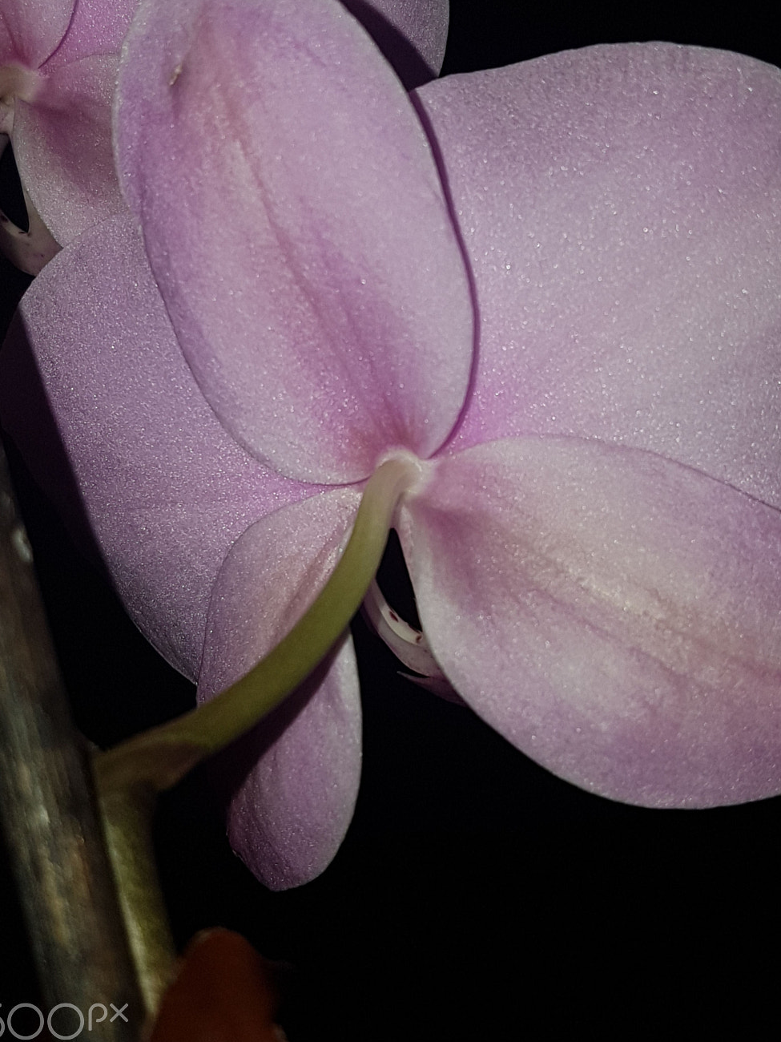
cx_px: 410
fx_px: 963
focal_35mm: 32
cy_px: 486
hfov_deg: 44.1
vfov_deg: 56.8
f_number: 1.7
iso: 40
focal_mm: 4.2
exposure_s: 1/638
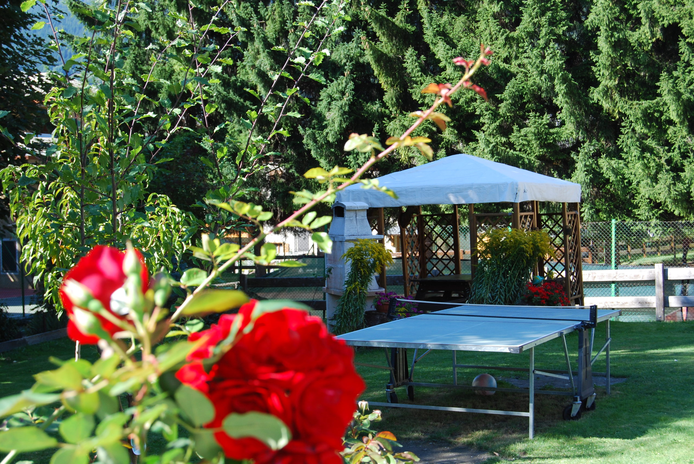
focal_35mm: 57
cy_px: 232
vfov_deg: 23.8
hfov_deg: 35.0
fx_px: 1100
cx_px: 347
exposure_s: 1/100
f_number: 9
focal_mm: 38
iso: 200
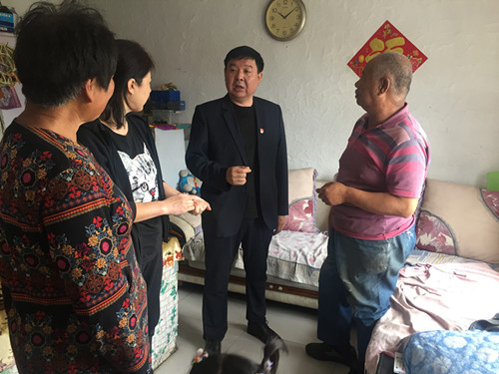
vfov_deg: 48.2
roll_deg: -0.1
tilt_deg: -11.8
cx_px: 250
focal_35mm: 29
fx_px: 418
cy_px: 187
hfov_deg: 61.7
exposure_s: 1/33
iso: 50
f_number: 2.2
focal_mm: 4.15
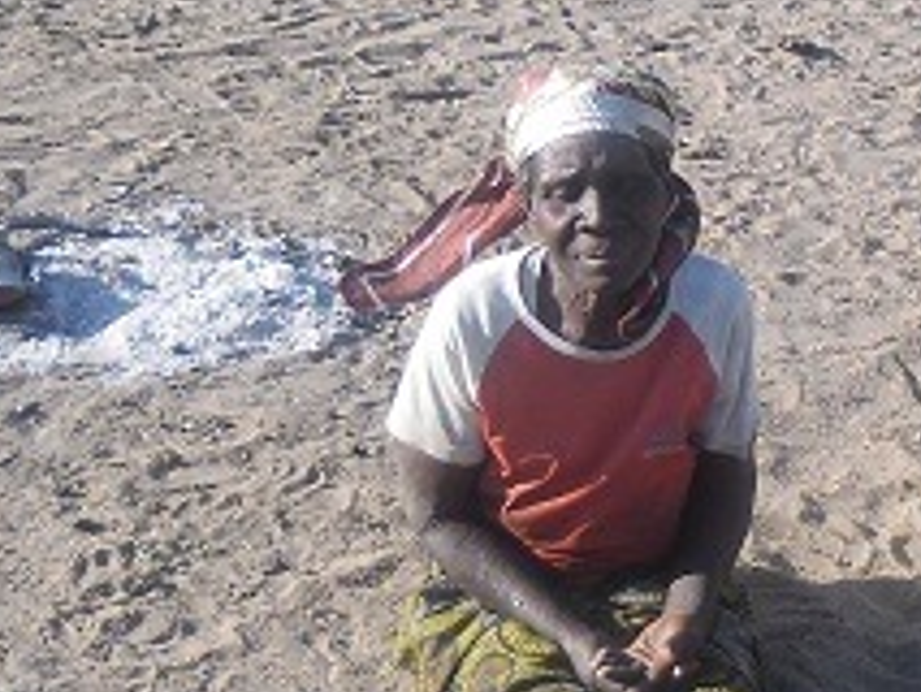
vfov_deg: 18.2
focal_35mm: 81
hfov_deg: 23.8
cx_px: 713
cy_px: 398
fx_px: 2156
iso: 80
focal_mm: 4.8
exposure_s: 1/534
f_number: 2.9
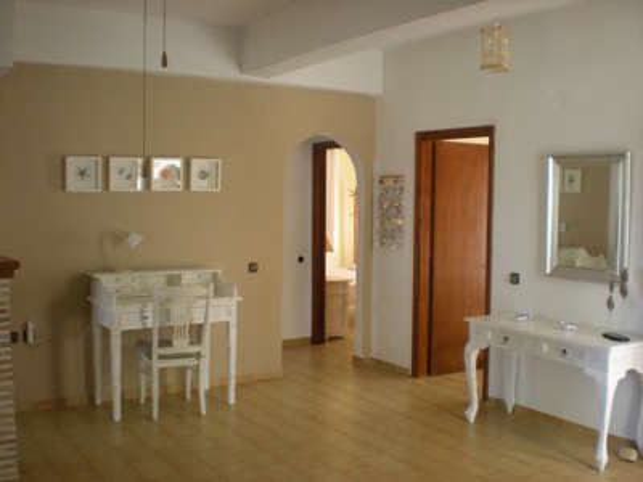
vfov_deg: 37.7
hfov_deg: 49.0
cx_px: 322
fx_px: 706
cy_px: 241
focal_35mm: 38
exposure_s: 1/32.5
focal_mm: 6.3
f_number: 3.1
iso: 200
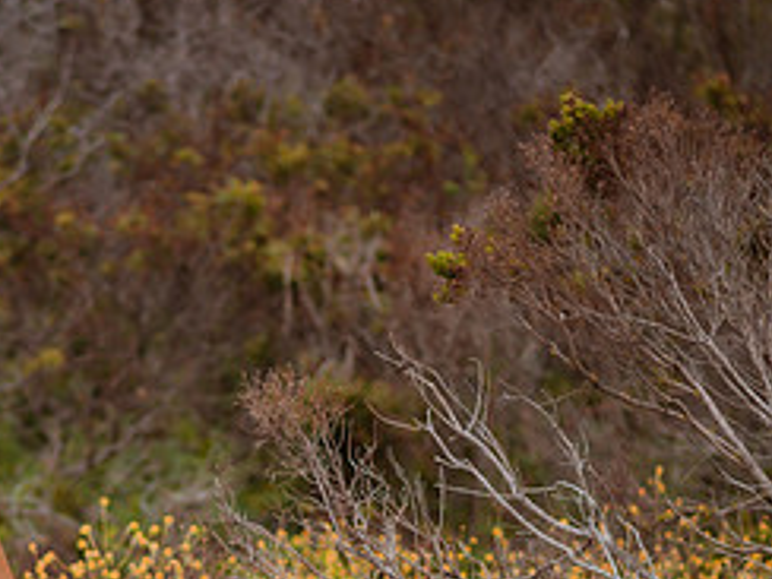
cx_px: 136
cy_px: 563
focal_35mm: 194
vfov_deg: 7.6
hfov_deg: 10.2
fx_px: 4327
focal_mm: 85
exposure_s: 1/1000
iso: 200
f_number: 1.8
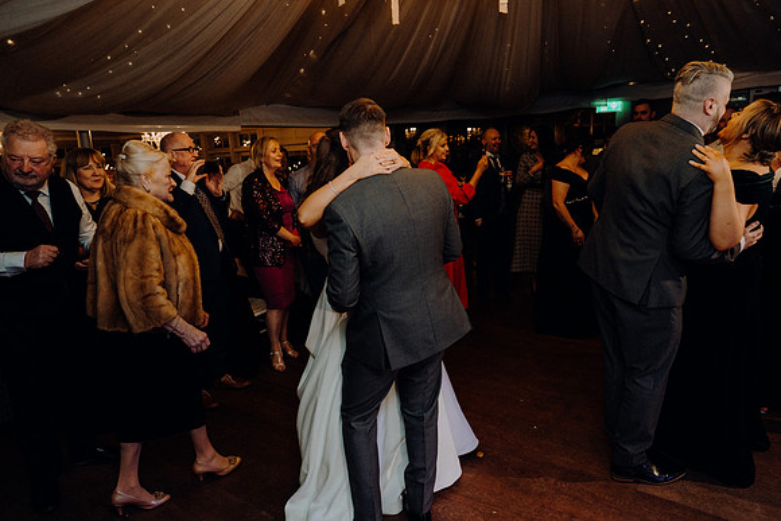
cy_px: 260
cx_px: 390
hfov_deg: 73.7
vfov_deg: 53.2
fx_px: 521
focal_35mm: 24
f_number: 3.5
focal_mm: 24
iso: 2500
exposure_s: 1/160
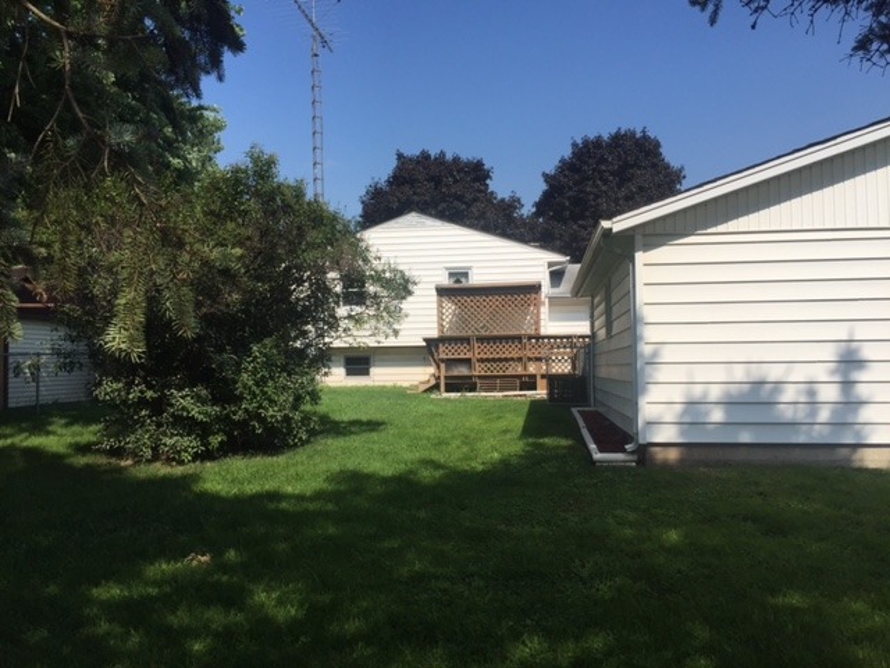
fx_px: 746
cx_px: 445
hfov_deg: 61.7
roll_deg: +0.3
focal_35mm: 29
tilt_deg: +3.2
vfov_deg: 48.2
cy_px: 334
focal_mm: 4.15
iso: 32
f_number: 2.2
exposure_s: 1/2825
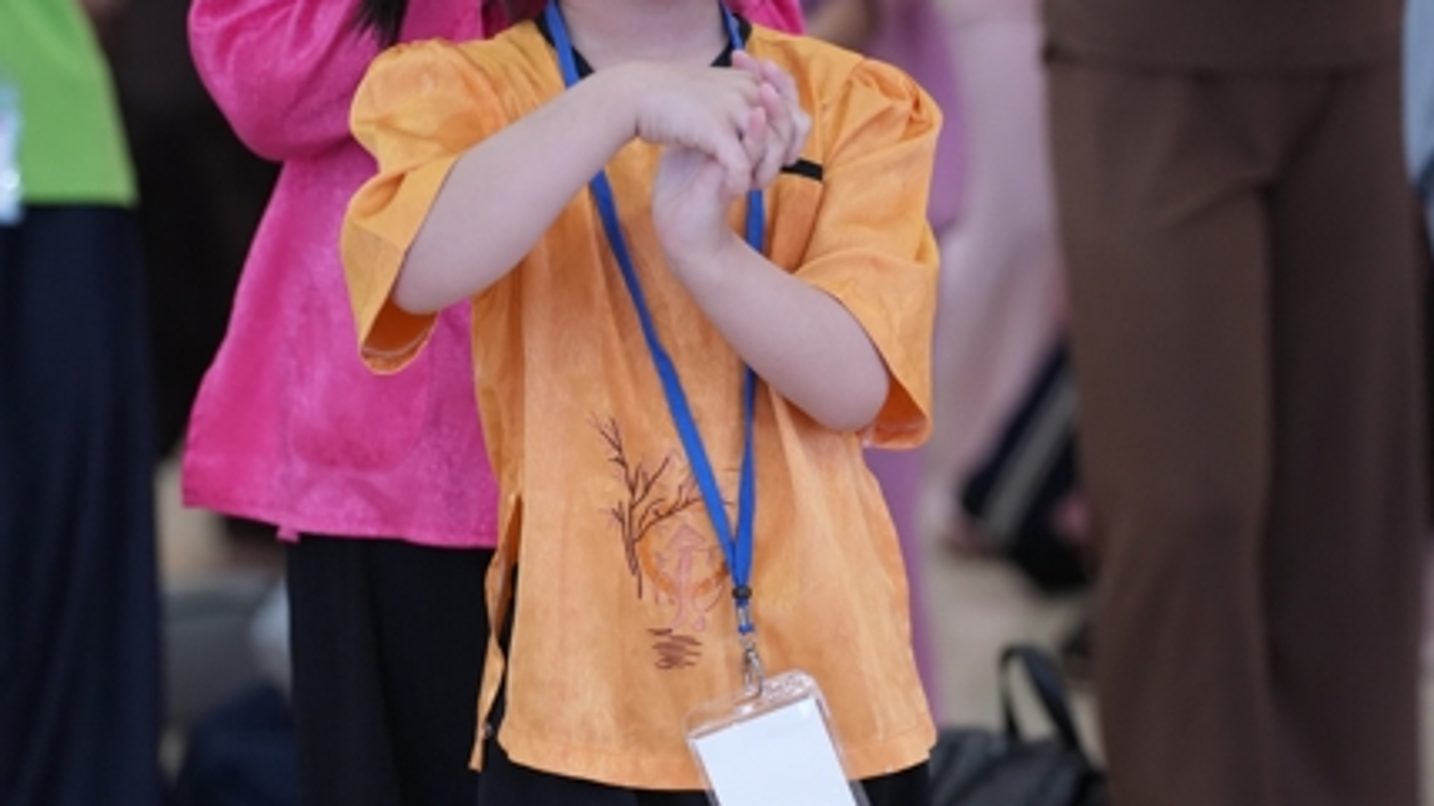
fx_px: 6158
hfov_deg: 13.3
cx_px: 720
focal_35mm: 162
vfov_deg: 7.5
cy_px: 522
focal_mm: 102
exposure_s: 1/250
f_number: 2.8
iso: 3200
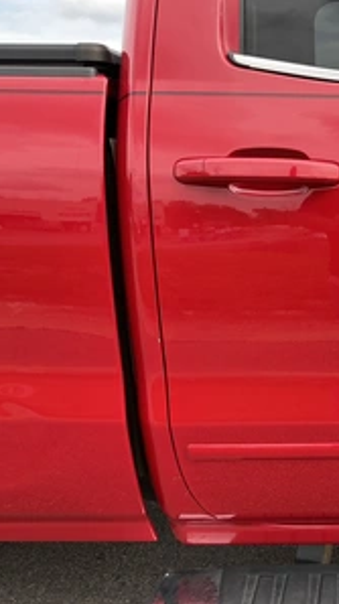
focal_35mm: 41
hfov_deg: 26.6
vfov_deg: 49.4
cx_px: 374
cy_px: 302
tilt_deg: -12.3
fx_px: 657
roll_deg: +0.7
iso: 25
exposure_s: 1/294
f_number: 1.8
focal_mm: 3
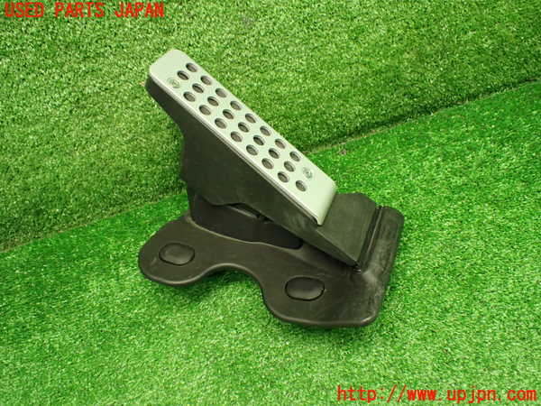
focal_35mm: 30
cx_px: 270
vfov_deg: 46.8
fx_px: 469
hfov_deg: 60.0
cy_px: 203
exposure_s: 1/80
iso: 800
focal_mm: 5.4
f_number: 2.3
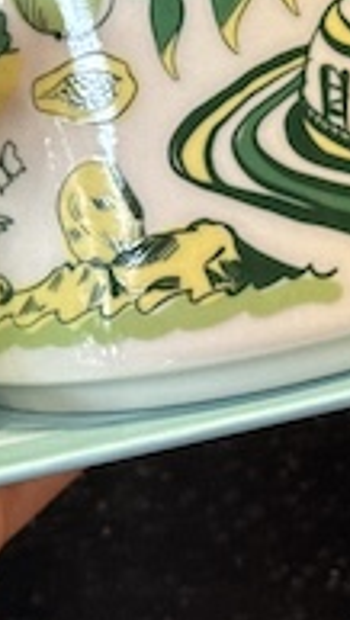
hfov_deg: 7.0
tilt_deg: -40.5
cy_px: -32
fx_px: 2846
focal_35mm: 173
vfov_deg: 12.3
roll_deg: +1.0
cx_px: 215
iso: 200
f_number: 1.78
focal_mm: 6.76
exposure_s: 1/60
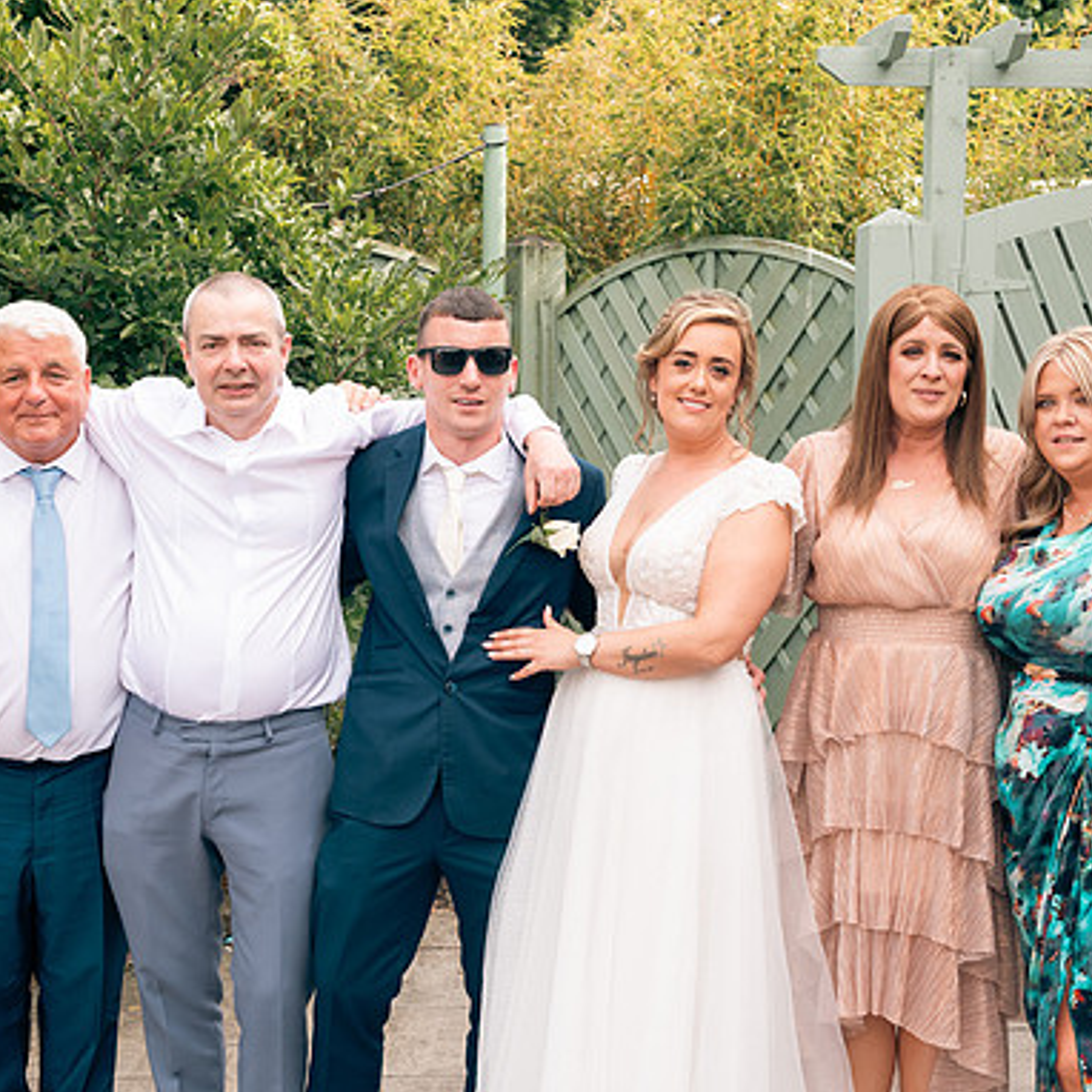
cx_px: 517
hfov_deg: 27.7
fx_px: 2213
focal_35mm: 62
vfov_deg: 27.7
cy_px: 550
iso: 160
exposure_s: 1/160
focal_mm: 48
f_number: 6.3
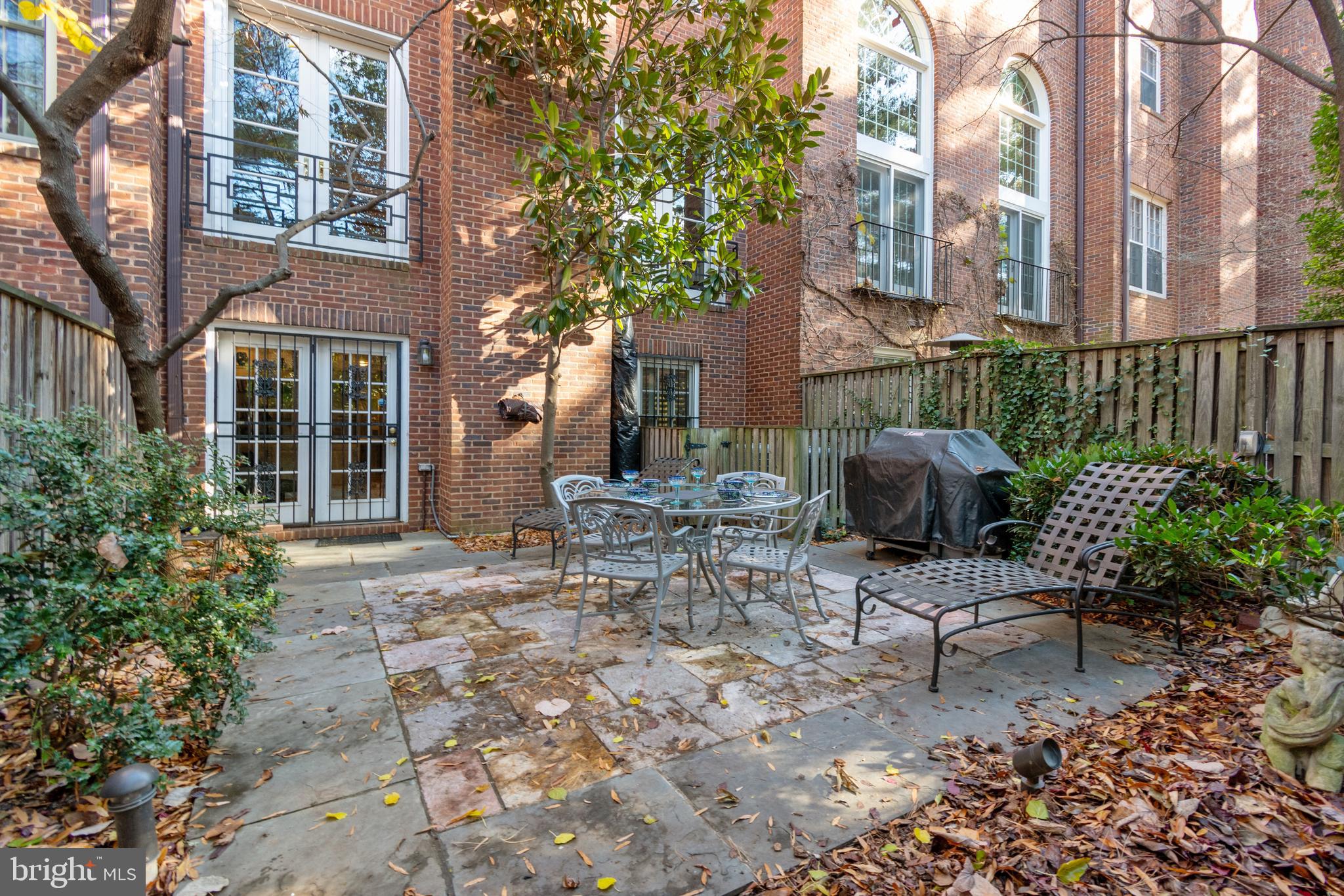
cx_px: 672
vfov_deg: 77.3
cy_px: 448
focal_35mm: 15
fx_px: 560
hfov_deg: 100.4
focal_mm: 10
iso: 200
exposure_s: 1/13
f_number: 10
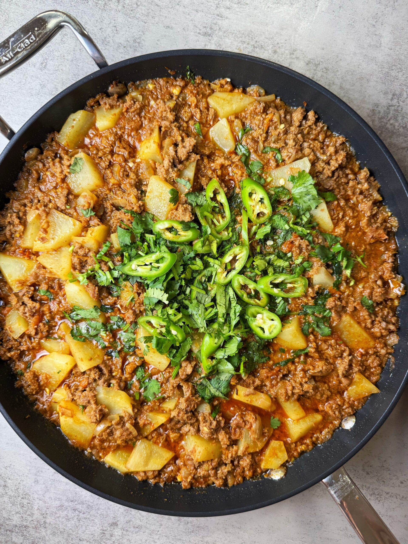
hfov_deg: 56.8
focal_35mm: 24
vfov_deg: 71.6
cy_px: 272
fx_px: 377
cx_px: 204
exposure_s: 1/120
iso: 100
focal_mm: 6.76
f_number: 1.78
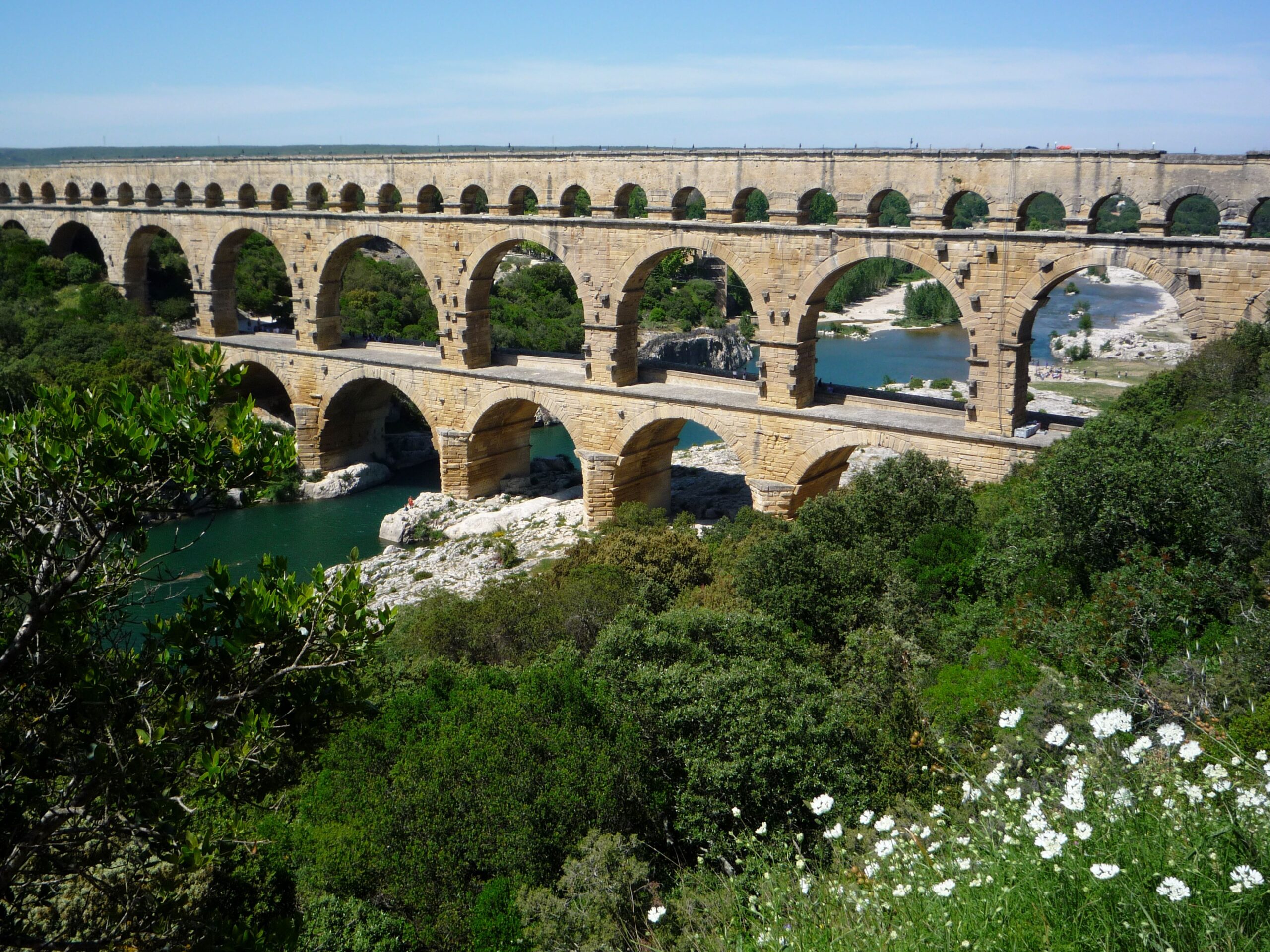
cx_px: 635
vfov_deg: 42.9
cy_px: 476
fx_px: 1211
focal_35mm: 33
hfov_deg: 55.4
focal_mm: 5.8
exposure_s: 1/400
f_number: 5.6
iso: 100
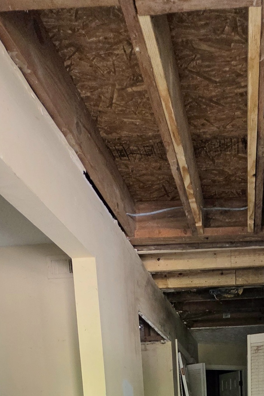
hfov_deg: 38.0
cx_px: 224
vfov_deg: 40.7
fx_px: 363
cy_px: 472
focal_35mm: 33
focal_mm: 2.2
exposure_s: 1/101
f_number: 1.9
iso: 320
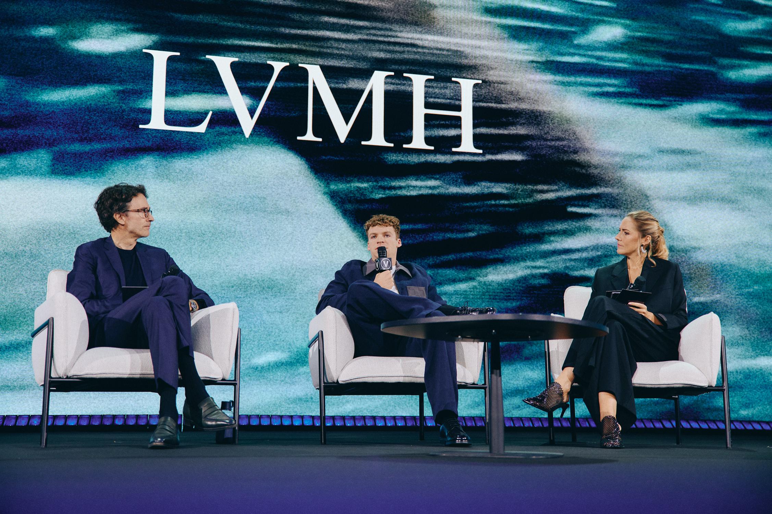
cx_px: 386
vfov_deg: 31.9
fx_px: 900
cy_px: 257
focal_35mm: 42
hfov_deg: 46.4
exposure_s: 1/250
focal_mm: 42
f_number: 2.8
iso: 1000
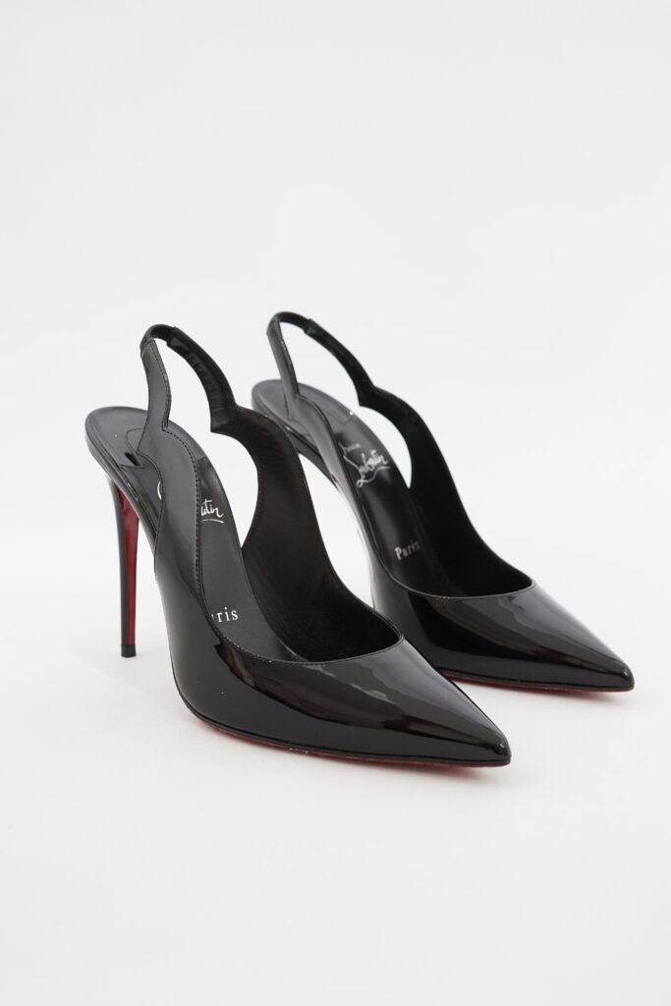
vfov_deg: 39.6
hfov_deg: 27.0
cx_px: 336
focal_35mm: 50
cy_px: 503
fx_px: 1397
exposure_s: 1/13
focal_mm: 50
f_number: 6.3
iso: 640
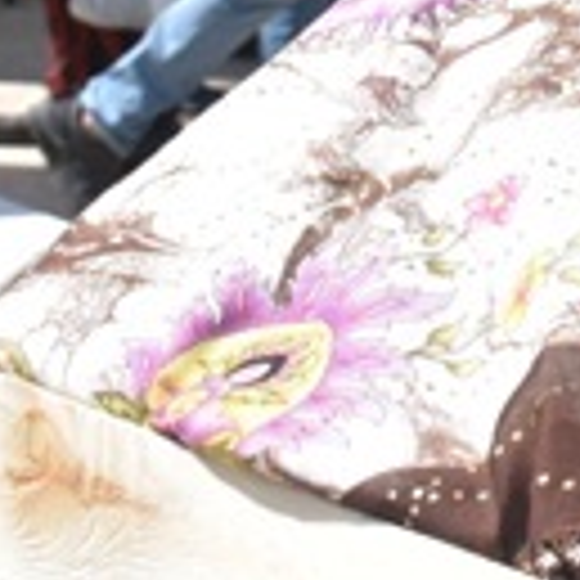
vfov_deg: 9.4
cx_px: 949
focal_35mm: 174
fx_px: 3298
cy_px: -609
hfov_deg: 9.7
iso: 140
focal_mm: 22
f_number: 8
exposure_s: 1/500
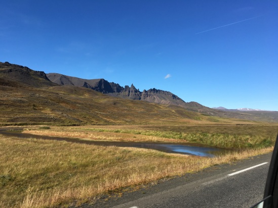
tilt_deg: +5.0
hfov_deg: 61.6
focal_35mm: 29
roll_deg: -1.7
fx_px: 233
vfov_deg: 48.2
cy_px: 104
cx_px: 139
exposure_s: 1/1789
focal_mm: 4.15
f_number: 2.2
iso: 25
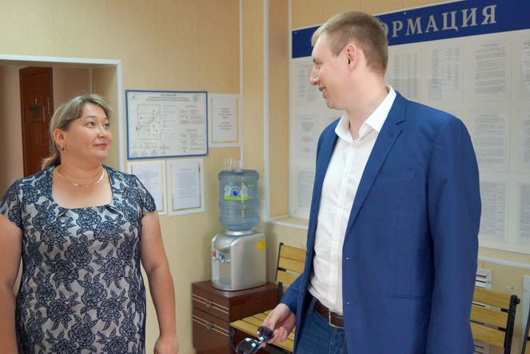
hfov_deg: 46.4
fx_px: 618
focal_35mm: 42
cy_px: 177
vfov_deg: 31.9
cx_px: 265
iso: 800
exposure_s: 1/160
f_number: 4.5
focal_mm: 28
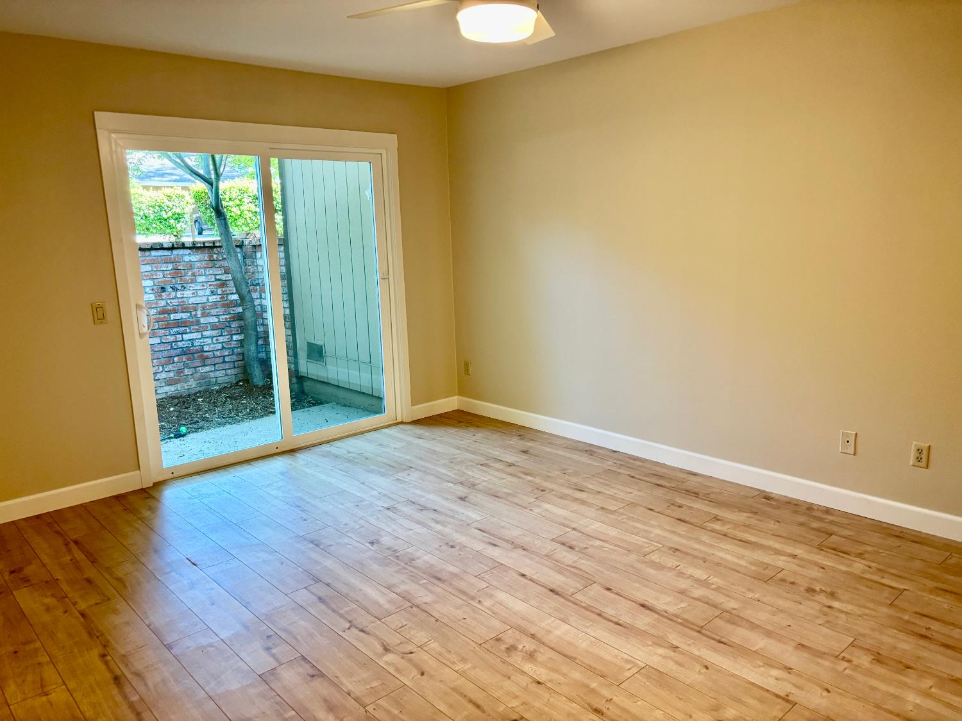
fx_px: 723
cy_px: 360
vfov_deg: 53.1
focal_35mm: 26
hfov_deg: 67.3
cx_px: 481
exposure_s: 1/60
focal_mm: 5.96
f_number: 1.6
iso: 250
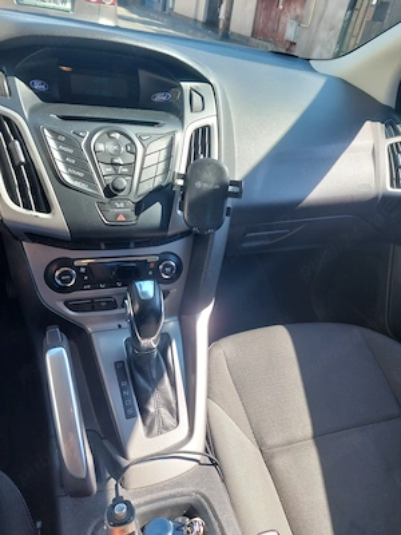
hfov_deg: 54.9
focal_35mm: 25
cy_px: 268
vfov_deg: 69.4
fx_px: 386
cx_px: 200
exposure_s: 1/335
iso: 40
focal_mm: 5.23
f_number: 1.8
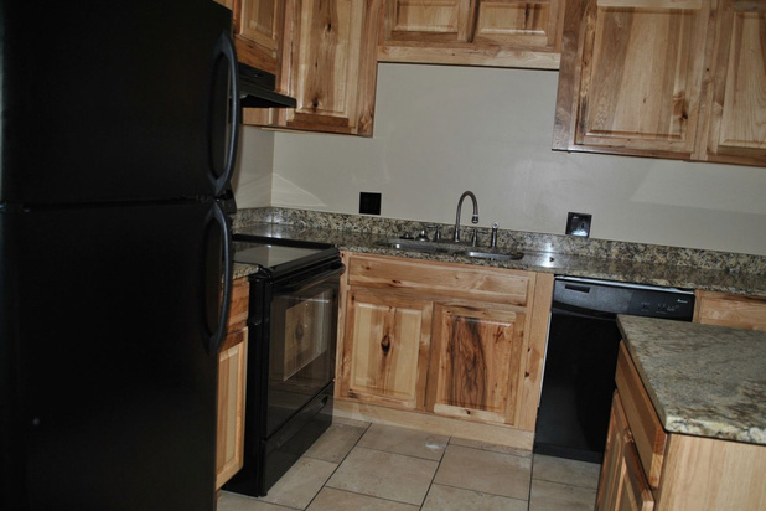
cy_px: 264
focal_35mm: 28
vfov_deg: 46.4
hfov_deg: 65.5
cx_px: 395
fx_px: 596
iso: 200
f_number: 3.5
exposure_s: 1/60
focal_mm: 18
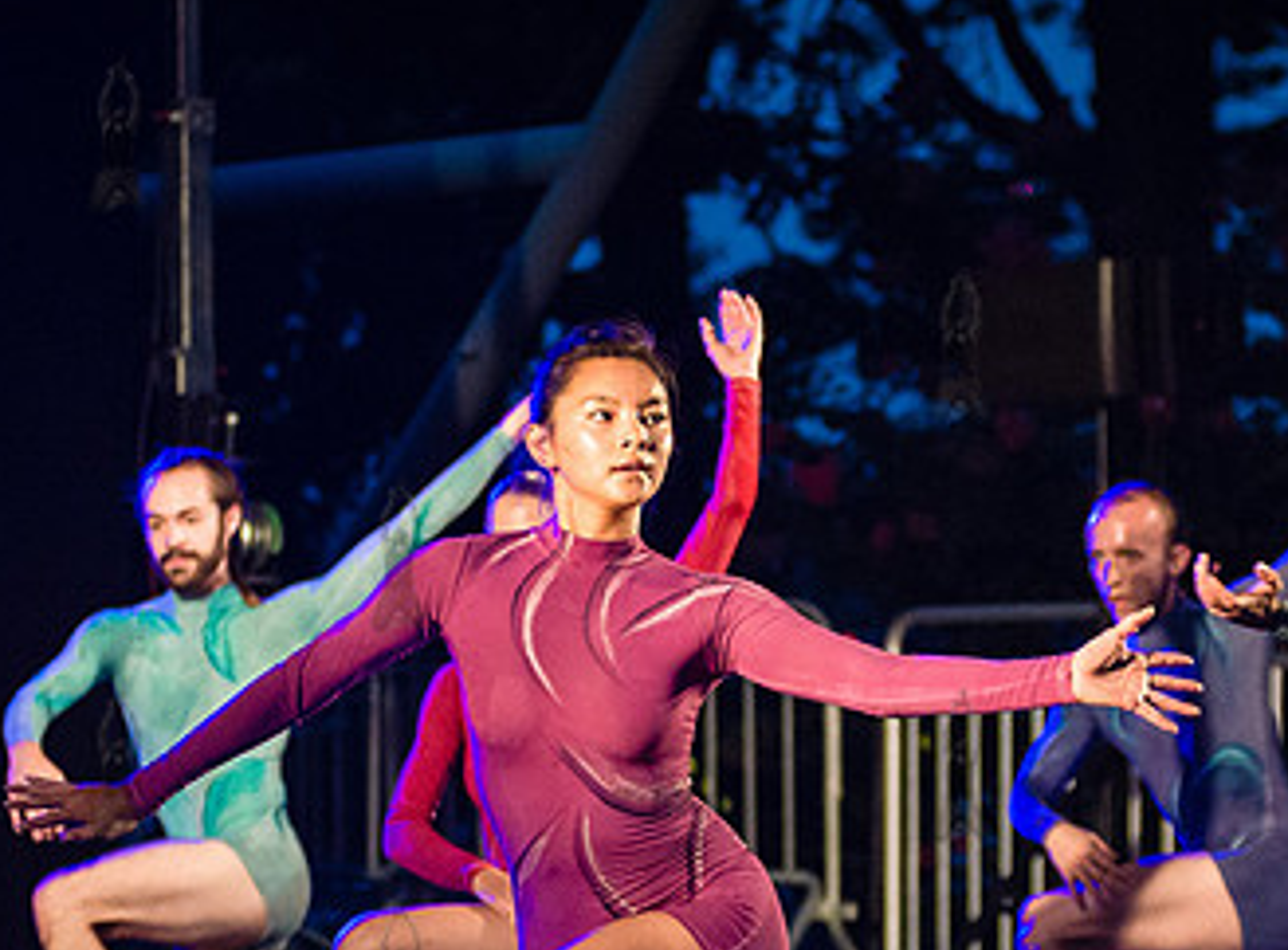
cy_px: 784
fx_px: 6658
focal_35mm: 180
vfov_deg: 8.1
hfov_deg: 11.0
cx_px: 599
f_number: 2.8
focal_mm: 80
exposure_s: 1/1000
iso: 3200
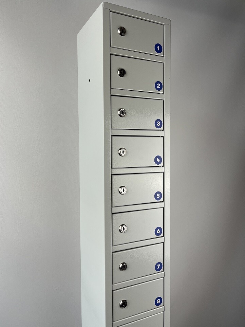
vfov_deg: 65.3
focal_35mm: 27
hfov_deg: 51.3
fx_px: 255
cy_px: 158
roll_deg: +1.4
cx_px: 119
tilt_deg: -3.1
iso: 50
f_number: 1.6
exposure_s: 1/412
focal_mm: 5.1
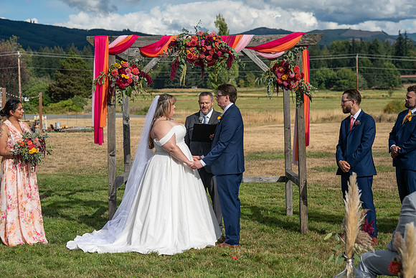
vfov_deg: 19.7
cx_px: 208
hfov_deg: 29.2
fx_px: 797
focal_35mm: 69
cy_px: 139
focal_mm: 69
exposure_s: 1/6400
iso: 400
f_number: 4.5
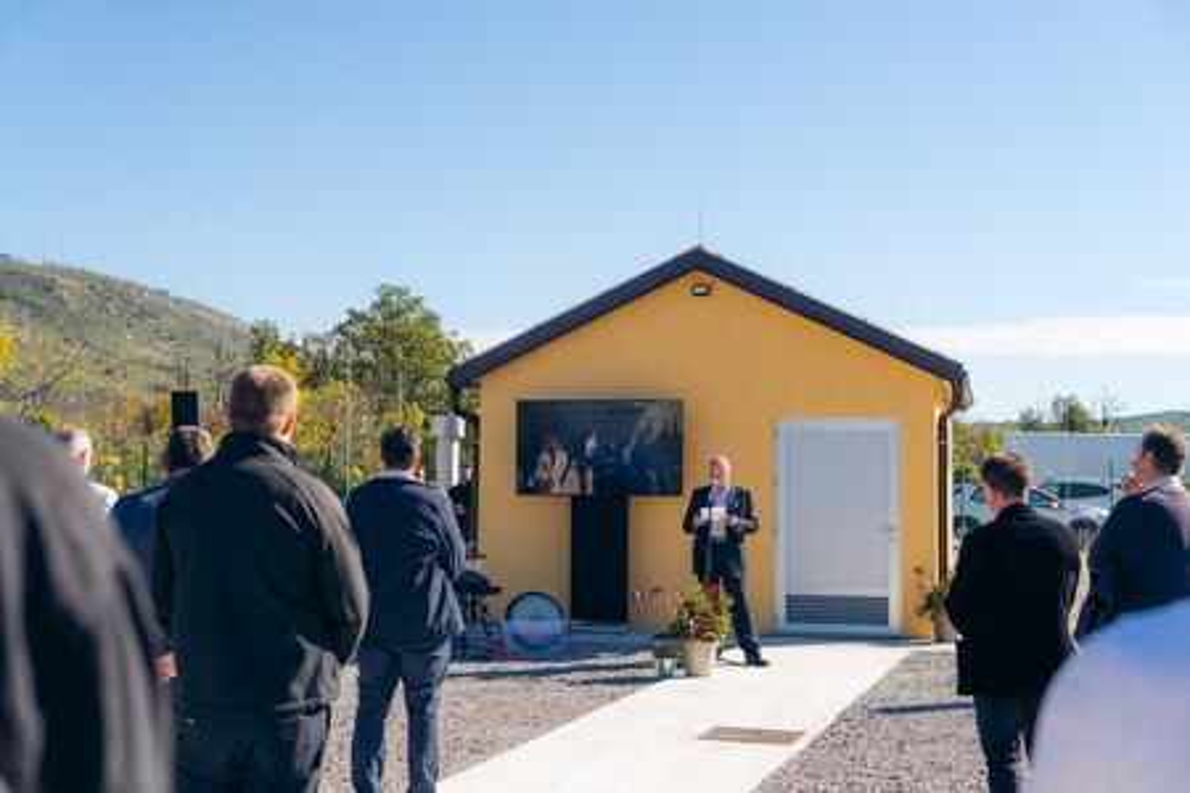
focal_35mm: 50
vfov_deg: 26.8
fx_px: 1664
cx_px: 595
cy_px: 396
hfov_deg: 39.3
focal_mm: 50
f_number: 3.5
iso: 100
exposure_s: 1/1250
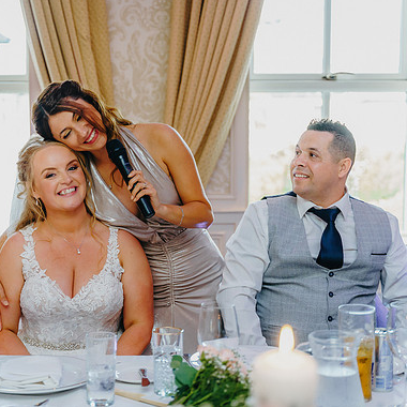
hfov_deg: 26.8
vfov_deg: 26.9
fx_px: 851
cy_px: 201
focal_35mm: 64
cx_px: 144
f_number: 2.8
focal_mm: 49
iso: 2000
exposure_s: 1/200
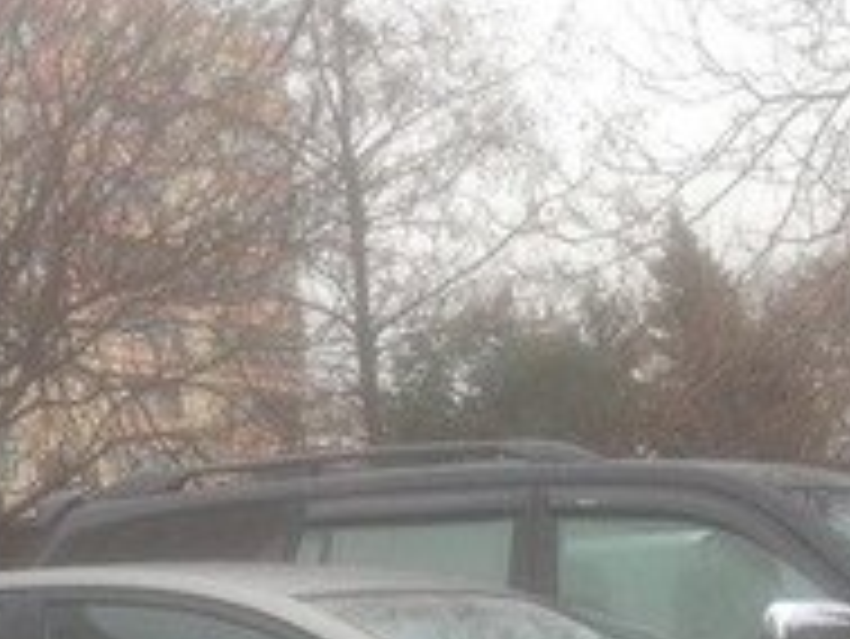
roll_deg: +2.8
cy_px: 929
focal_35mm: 115
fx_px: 2826
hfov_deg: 17.1
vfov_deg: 12.3
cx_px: 261
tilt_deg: -1.1
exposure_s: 1/120
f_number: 2.4
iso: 64
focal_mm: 4.12
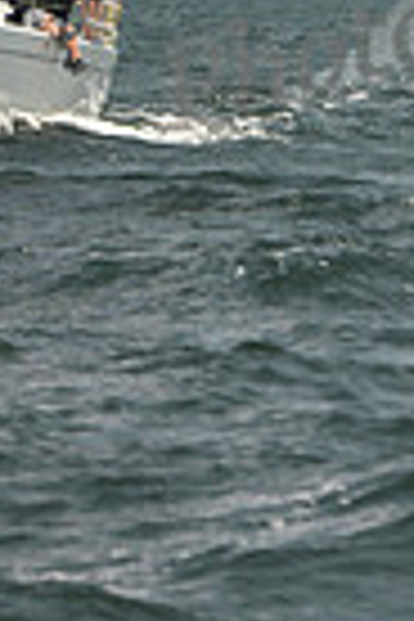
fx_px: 8417
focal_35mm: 488
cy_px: -612
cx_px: -70
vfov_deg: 4.2
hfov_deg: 2.8
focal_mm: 116
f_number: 6.3
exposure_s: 1/640
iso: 250
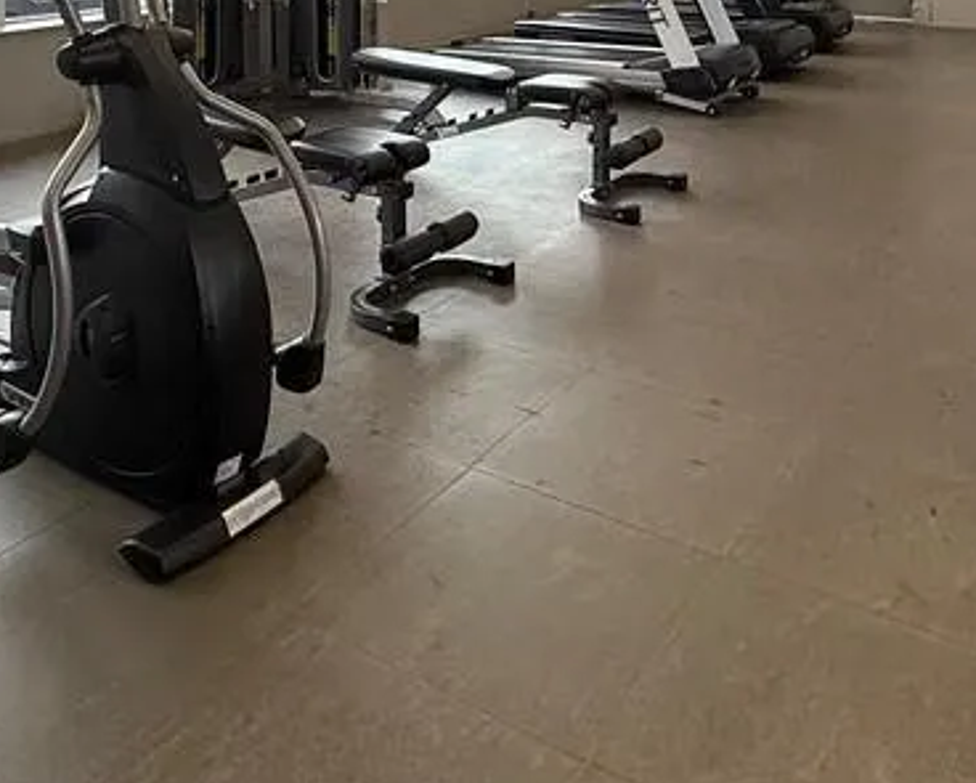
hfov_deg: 47.9
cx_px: 451
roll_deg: -1.1
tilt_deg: -1.6
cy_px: -74
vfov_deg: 34.1
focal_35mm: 38
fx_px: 1099
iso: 64
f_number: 2.2
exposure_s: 1/142
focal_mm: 2.22
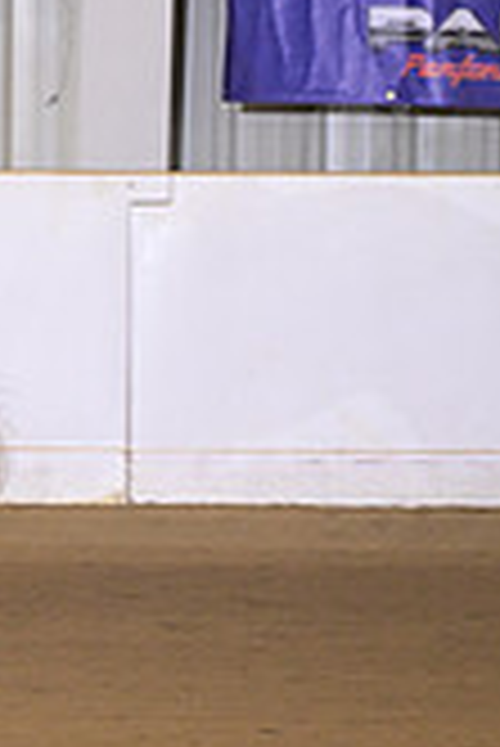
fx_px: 14510
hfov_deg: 2.0
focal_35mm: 698
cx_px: -644
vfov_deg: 3.0
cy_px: 124
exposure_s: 1/200
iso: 2000
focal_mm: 200
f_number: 4
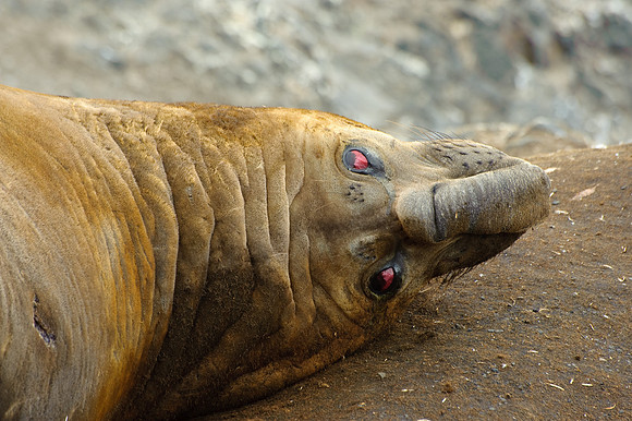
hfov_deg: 6.9
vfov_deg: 4.6
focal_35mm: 300
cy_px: 210
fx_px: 5263
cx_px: 316
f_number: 9
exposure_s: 1/100
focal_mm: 300
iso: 640
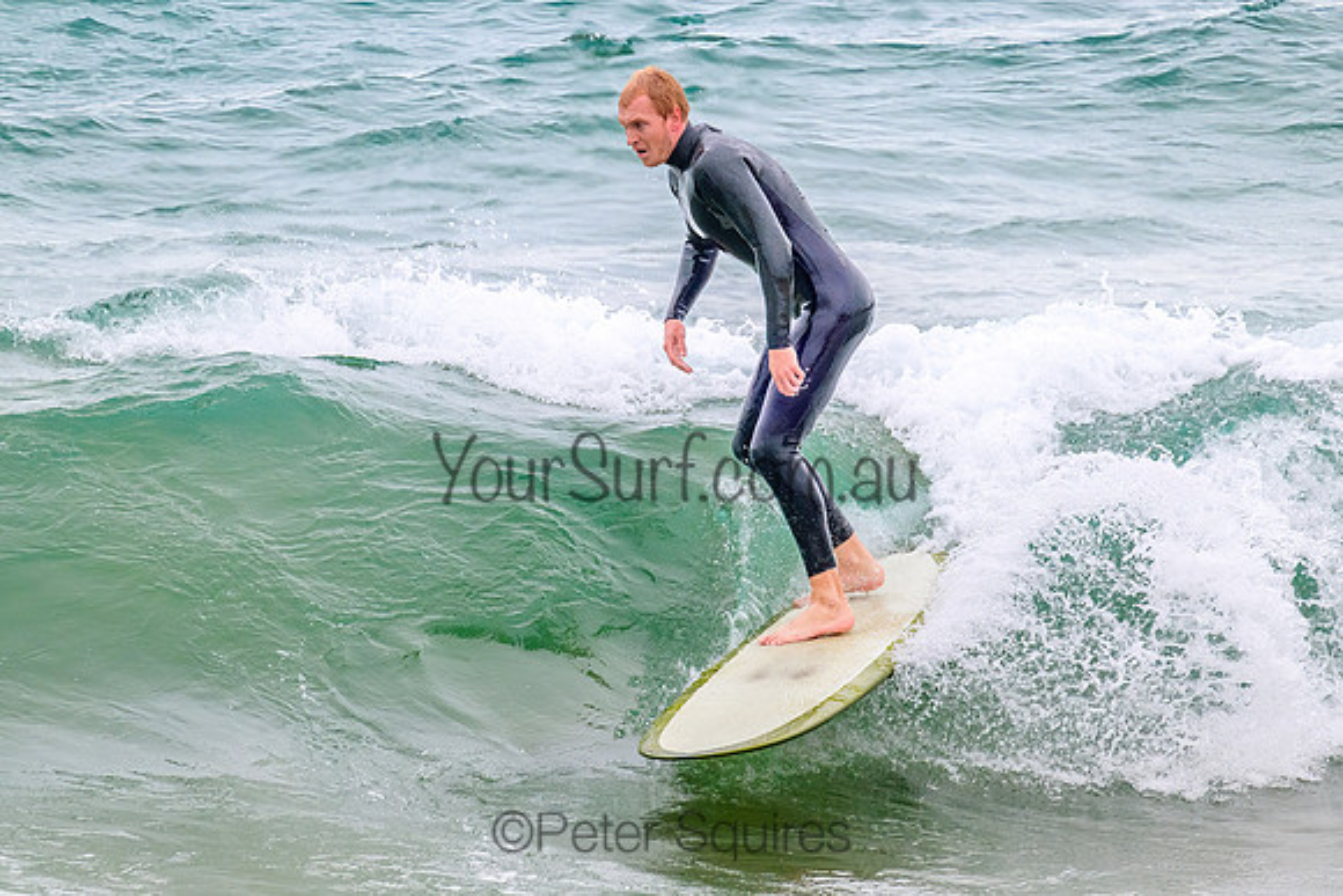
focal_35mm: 927
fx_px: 34600
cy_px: 377
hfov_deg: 2.2
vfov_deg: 1.5
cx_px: 778
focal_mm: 800
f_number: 11
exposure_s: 1/2000
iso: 1100
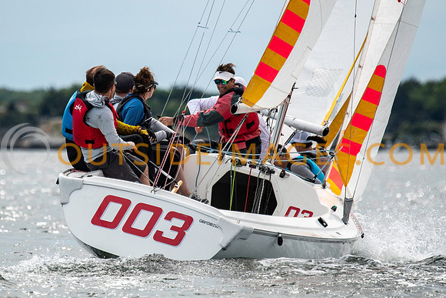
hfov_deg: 3.2
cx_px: 131
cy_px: 141
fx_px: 8012
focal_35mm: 647
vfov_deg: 2.1
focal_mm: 300
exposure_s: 1/4000
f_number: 4
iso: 250
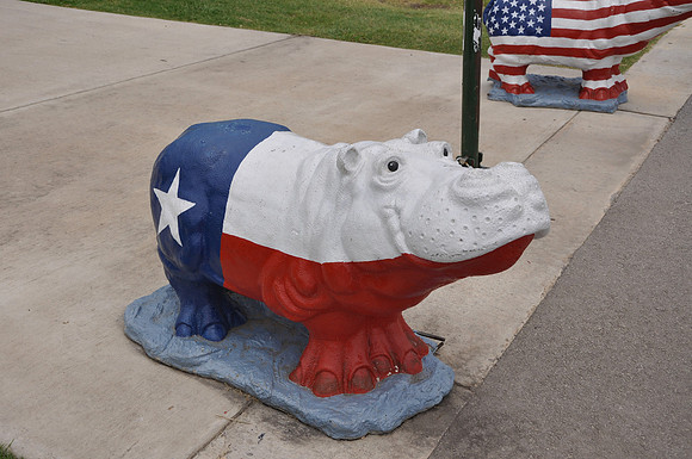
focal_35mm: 39
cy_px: 230
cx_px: 346
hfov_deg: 49.6
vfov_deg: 34.1
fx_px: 749
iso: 200
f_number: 9
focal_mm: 26
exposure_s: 1/320
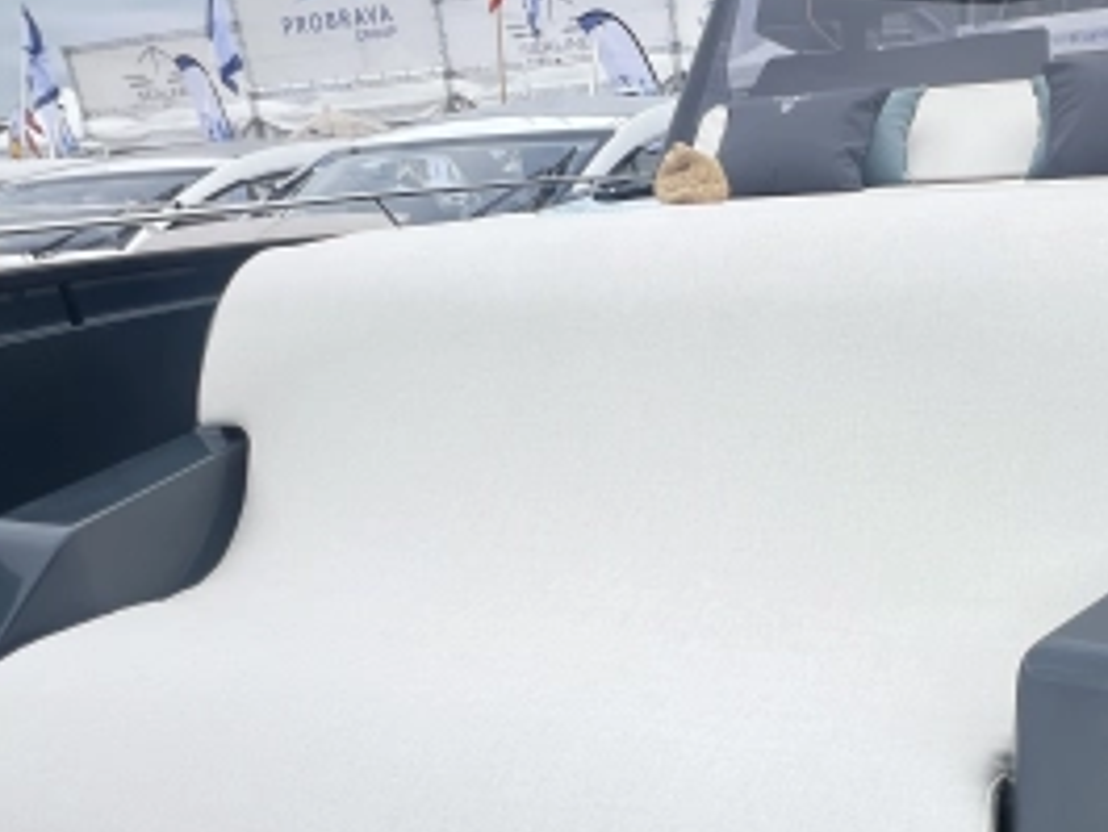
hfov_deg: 63.2
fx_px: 865
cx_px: 761
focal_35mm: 27
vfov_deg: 50.9
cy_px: 512
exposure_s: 1/986
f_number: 1.8
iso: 32
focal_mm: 1.57
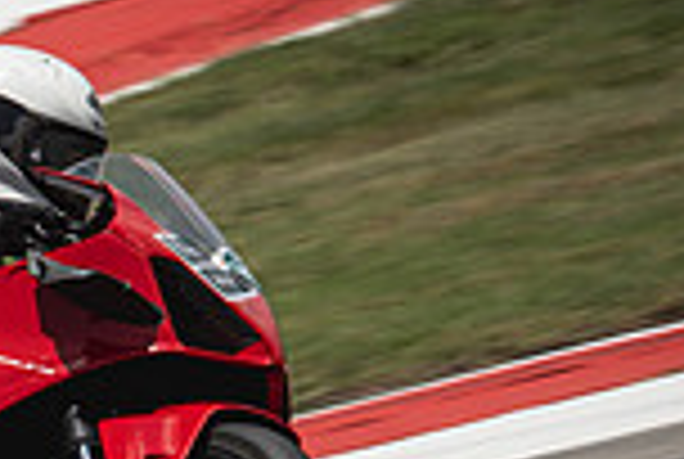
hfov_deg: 1.8
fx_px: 21740
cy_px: 691
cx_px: -594
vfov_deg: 1.2
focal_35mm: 1142
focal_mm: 200
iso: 125
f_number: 8
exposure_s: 1/320
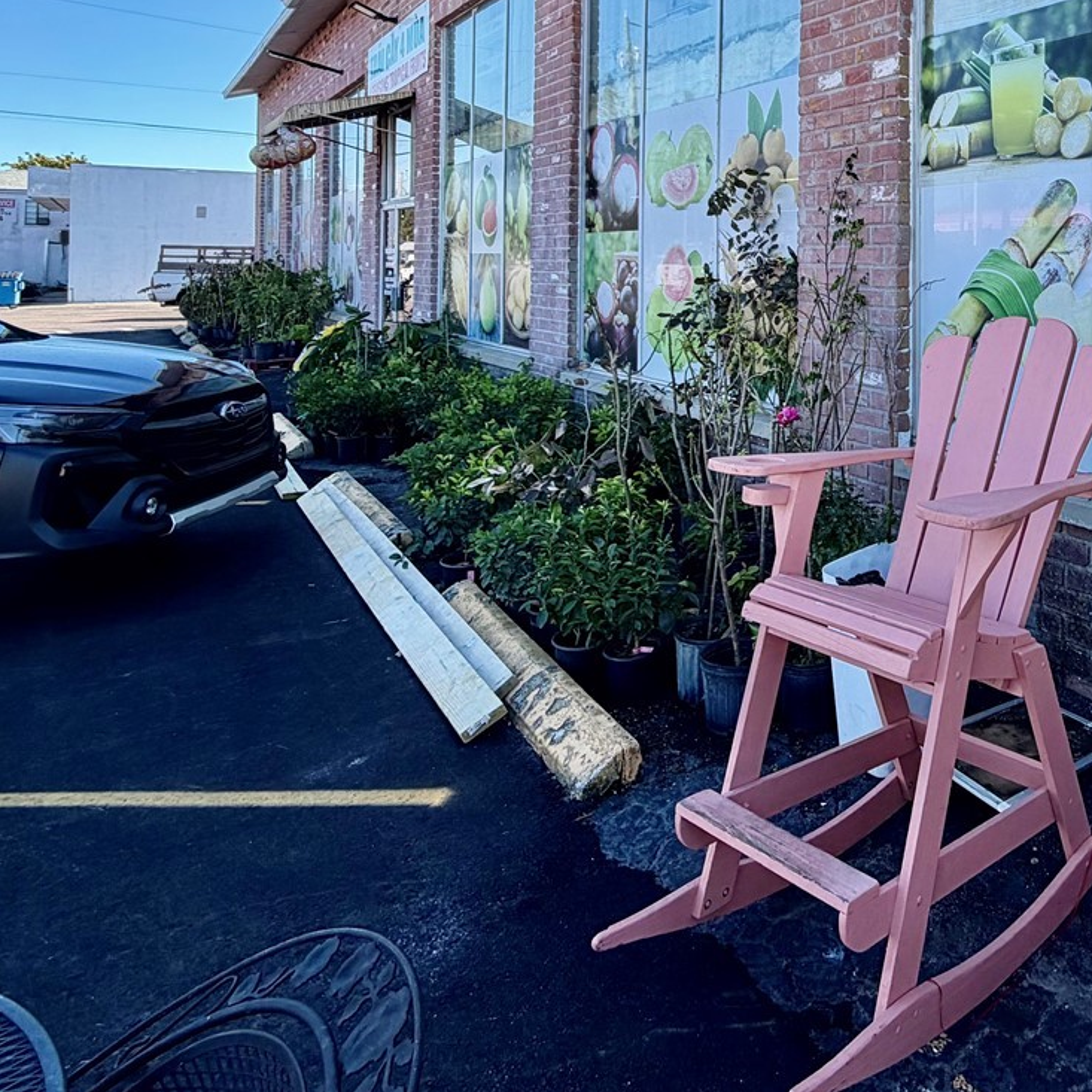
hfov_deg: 52.9
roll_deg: -0.1
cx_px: 952
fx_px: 964
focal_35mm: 27
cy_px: 235
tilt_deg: +1.2
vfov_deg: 55.4
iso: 50
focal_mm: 2.22
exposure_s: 1/502
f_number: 2.2
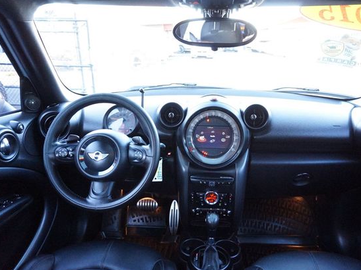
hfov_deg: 65.3
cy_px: 134
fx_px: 282
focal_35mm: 27
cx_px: 193
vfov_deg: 51.3
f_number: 3.5
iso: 3200
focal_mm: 16
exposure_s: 1/125
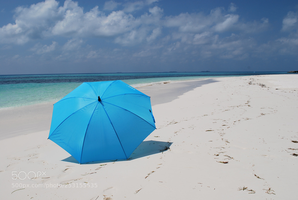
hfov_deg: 61.8
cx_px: 149
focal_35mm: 30
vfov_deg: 43.8
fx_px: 249
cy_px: 100
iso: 100
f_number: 10
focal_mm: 20
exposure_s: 1/400
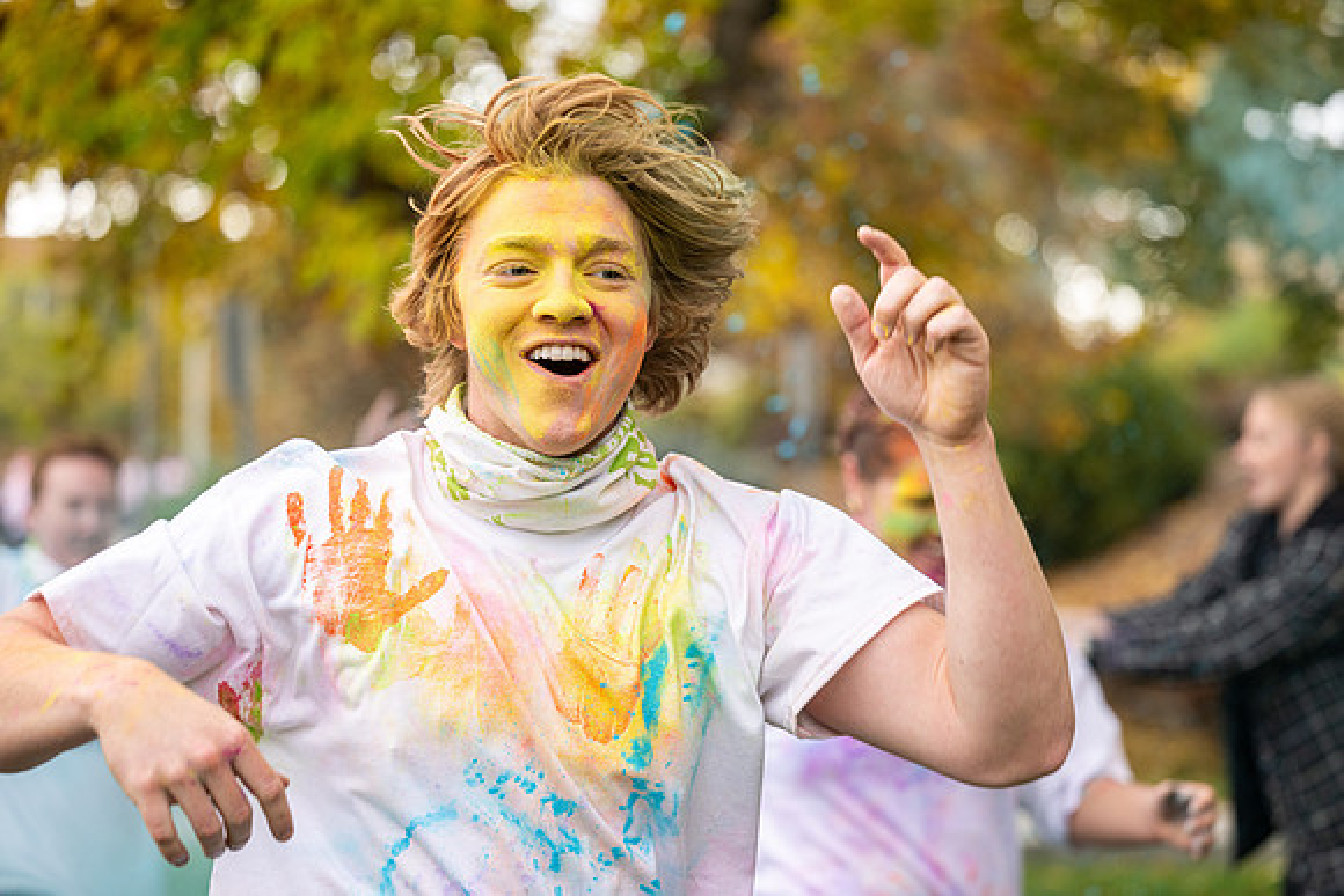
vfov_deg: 15.9
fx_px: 3211
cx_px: 672
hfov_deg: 23.6
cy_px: 448
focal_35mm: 86
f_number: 2.8
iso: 320
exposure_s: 1/640
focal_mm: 86
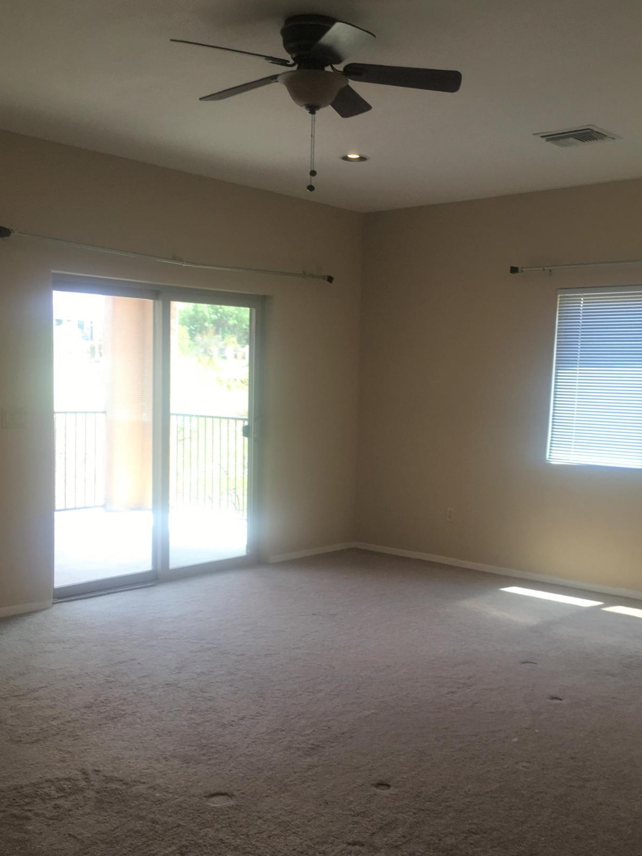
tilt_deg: -7.9
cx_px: 366
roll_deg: -0.8
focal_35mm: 36
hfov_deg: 39.6
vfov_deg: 51.2
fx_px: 890
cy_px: 482
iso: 32
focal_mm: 4.15
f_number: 2.2
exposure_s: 1/60
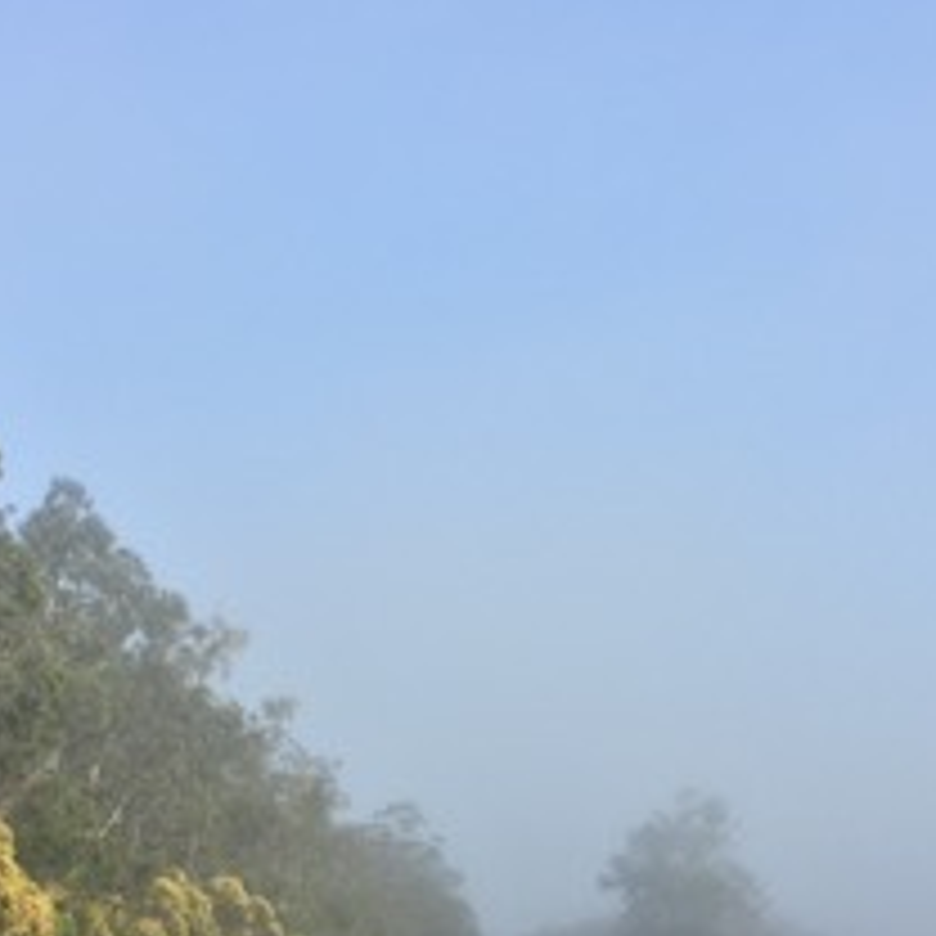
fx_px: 1958
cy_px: 644
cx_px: 405
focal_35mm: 64
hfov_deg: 26.9
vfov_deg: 26.7
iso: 32
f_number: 2.2
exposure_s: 1/964
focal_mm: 4.15
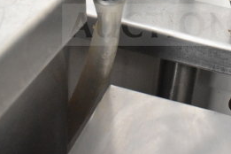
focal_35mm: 63
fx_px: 404
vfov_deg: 20.4
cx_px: 161
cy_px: -24
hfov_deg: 31.5
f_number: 5.6
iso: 6400
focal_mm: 18
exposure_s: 1/125
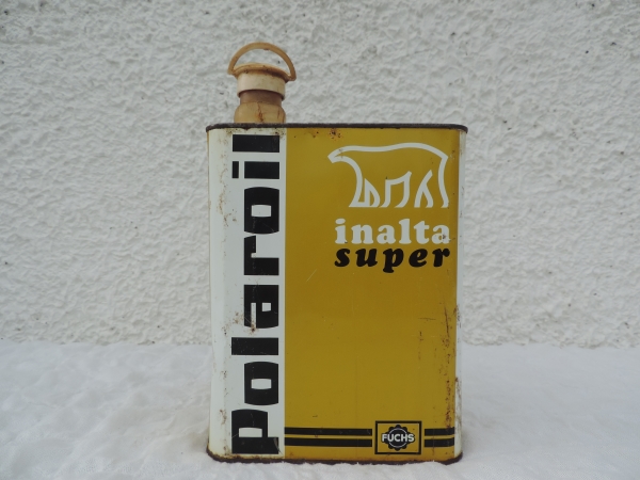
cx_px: 320
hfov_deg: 71.6
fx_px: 444
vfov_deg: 56.8
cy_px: 240
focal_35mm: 24
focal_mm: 4.3
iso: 80
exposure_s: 1/800
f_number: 3
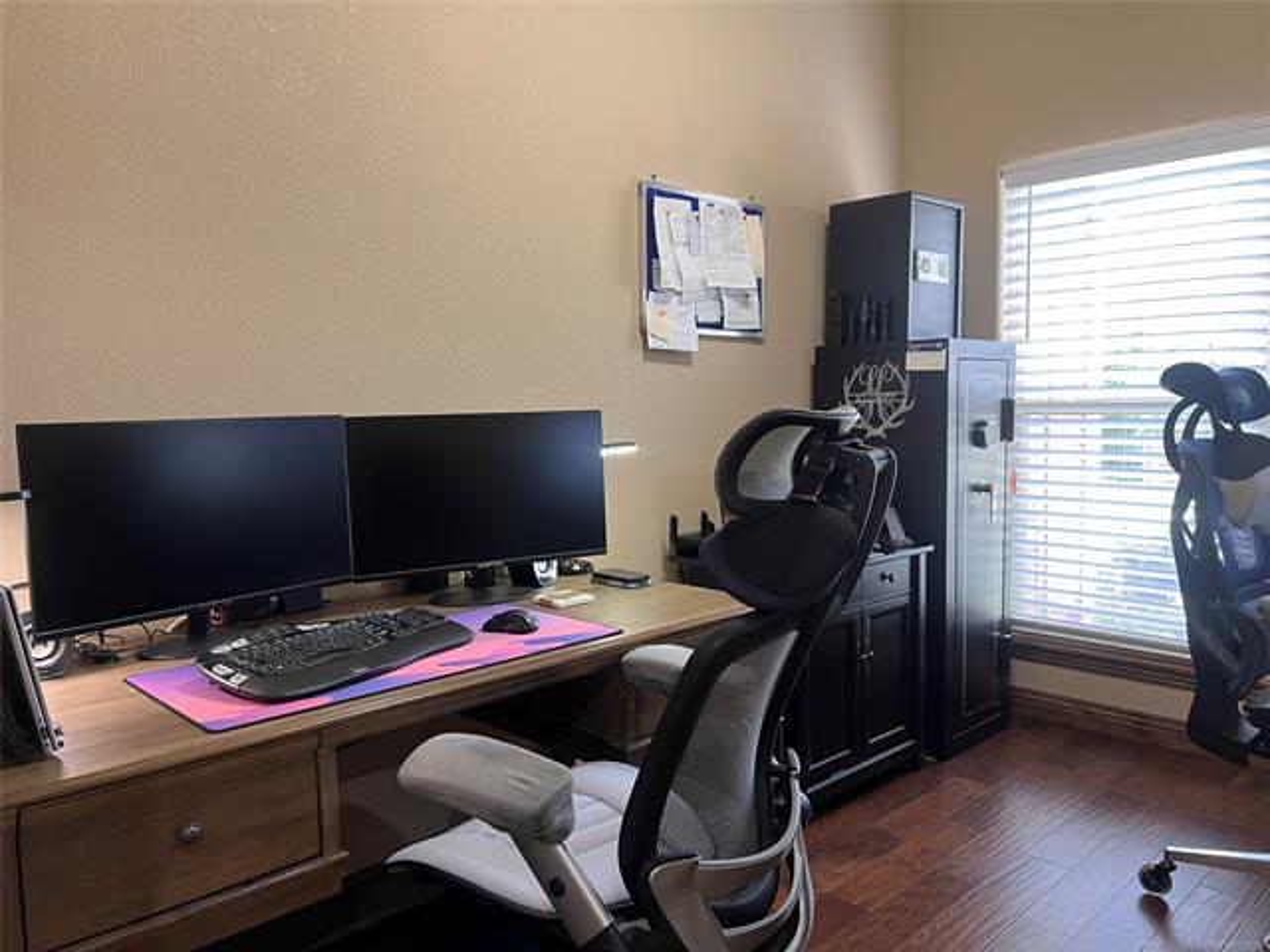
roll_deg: +1.2
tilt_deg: -4.4
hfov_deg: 67.3
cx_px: 635
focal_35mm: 26
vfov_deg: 53.1
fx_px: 954
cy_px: 476
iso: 160
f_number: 1.5
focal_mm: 5.7
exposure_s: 1/60
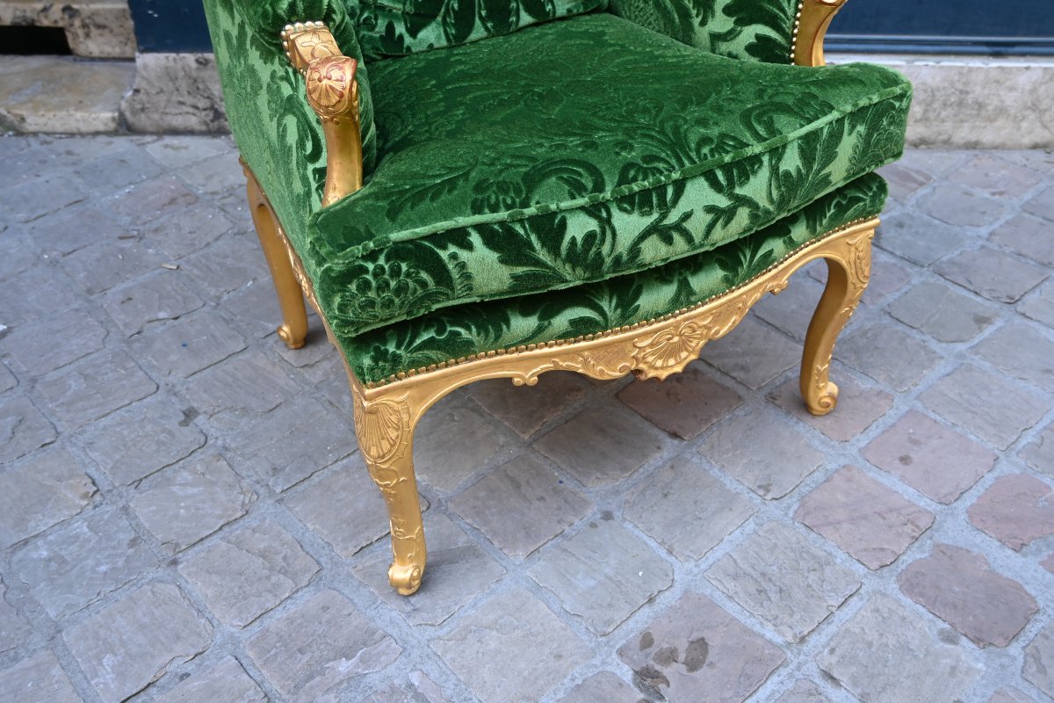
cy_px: 352
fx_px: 1032
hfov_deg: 54.1
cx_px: 527
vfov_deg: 37.6
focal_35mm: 35
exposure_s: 1/250
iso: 360
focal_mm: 23.5
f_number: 4
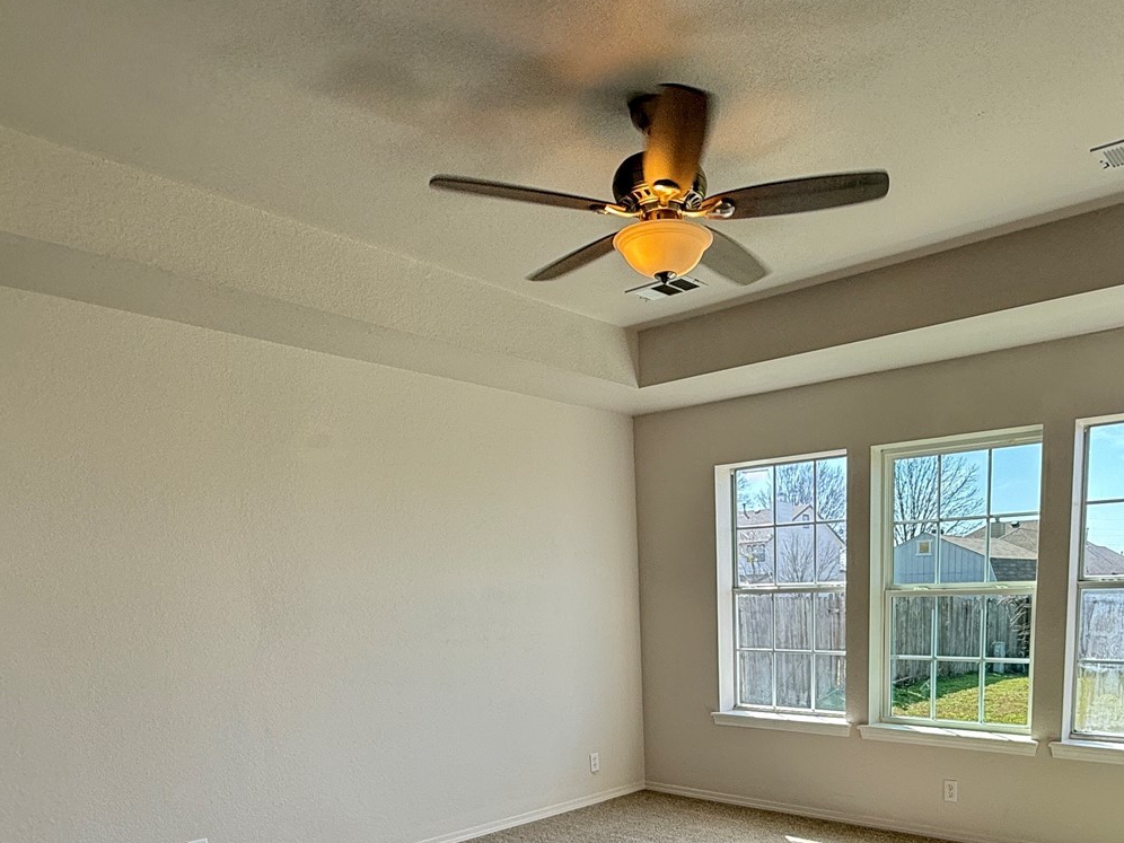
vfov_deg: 47.1
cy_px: 730
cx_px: 719
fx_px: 877
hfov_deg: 64.2
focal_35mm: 27
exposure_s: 1/196
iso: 64
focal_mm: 2.22
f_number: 2.2
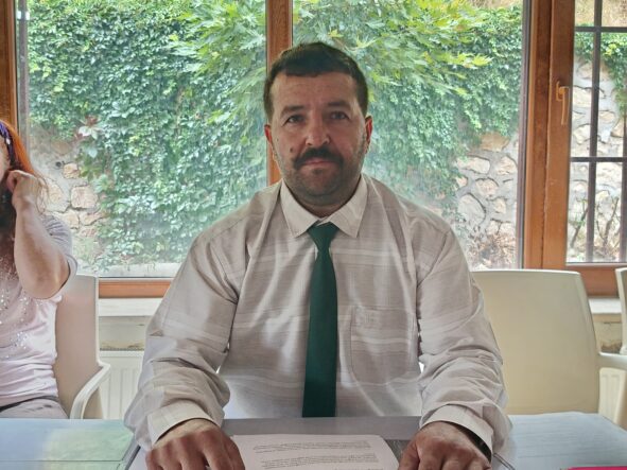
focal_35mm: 37
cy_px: 235
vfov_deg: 38.7
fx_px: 670
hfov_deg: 50.1
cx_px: 314
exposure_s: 1/50
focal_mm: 5.24
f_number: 1.7
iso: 775
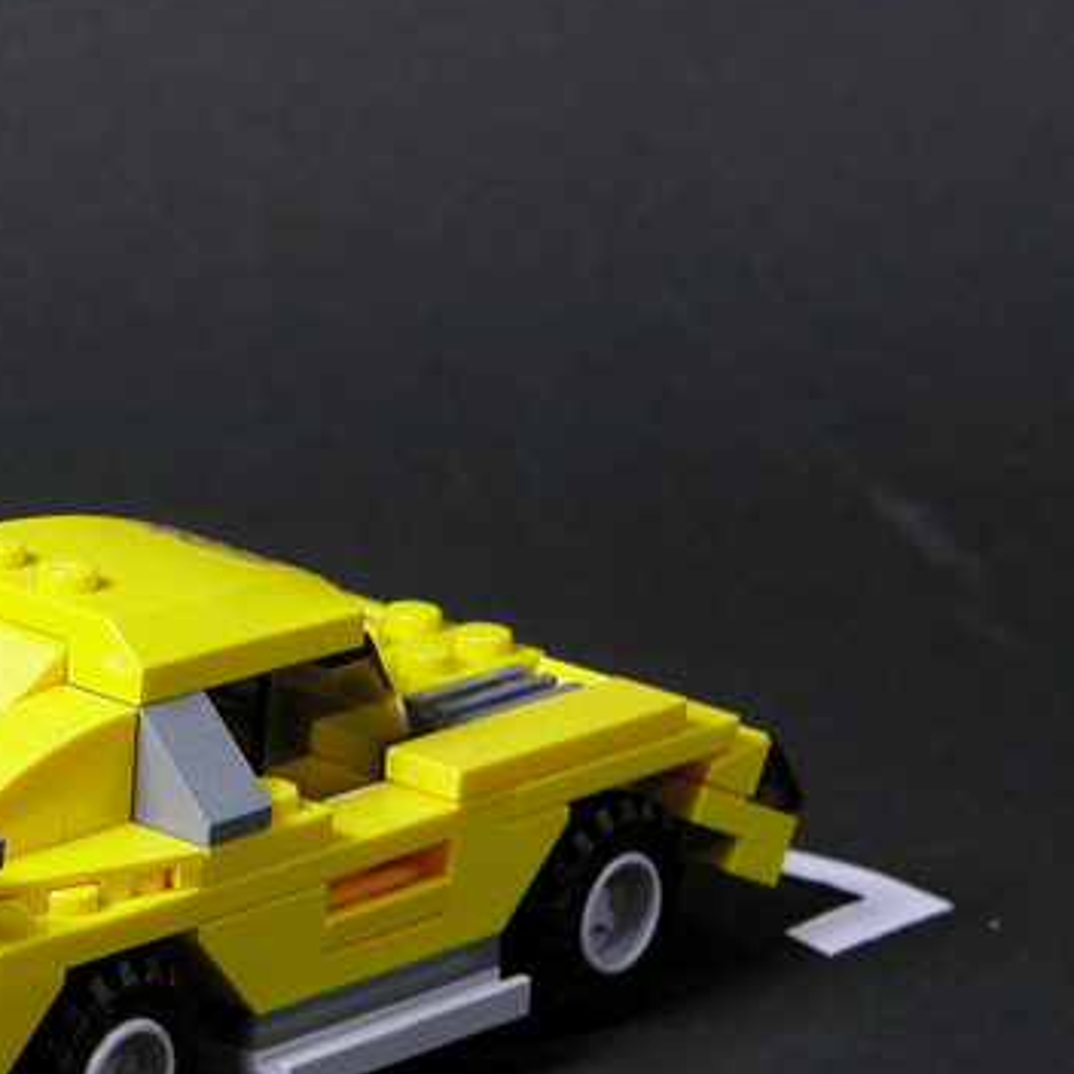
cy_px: 644
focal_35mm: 201
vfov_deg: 8.7
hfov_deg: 8.7
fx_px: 7056
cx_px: 125
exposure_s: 1/8
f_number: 6
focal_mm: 31.9
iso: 100
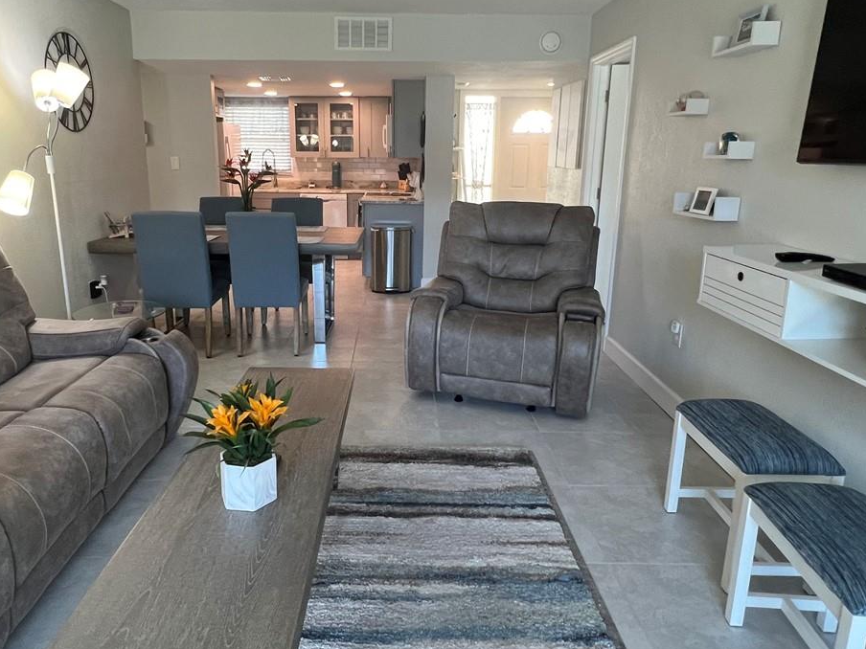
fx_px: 575
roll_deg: -1.7
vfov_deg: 58.8
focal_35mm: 23
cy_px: 302
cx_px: 394
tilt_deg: -11.8
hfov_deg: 73.8
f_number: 1.8
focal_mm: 1.57
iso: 200
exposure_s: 1/120
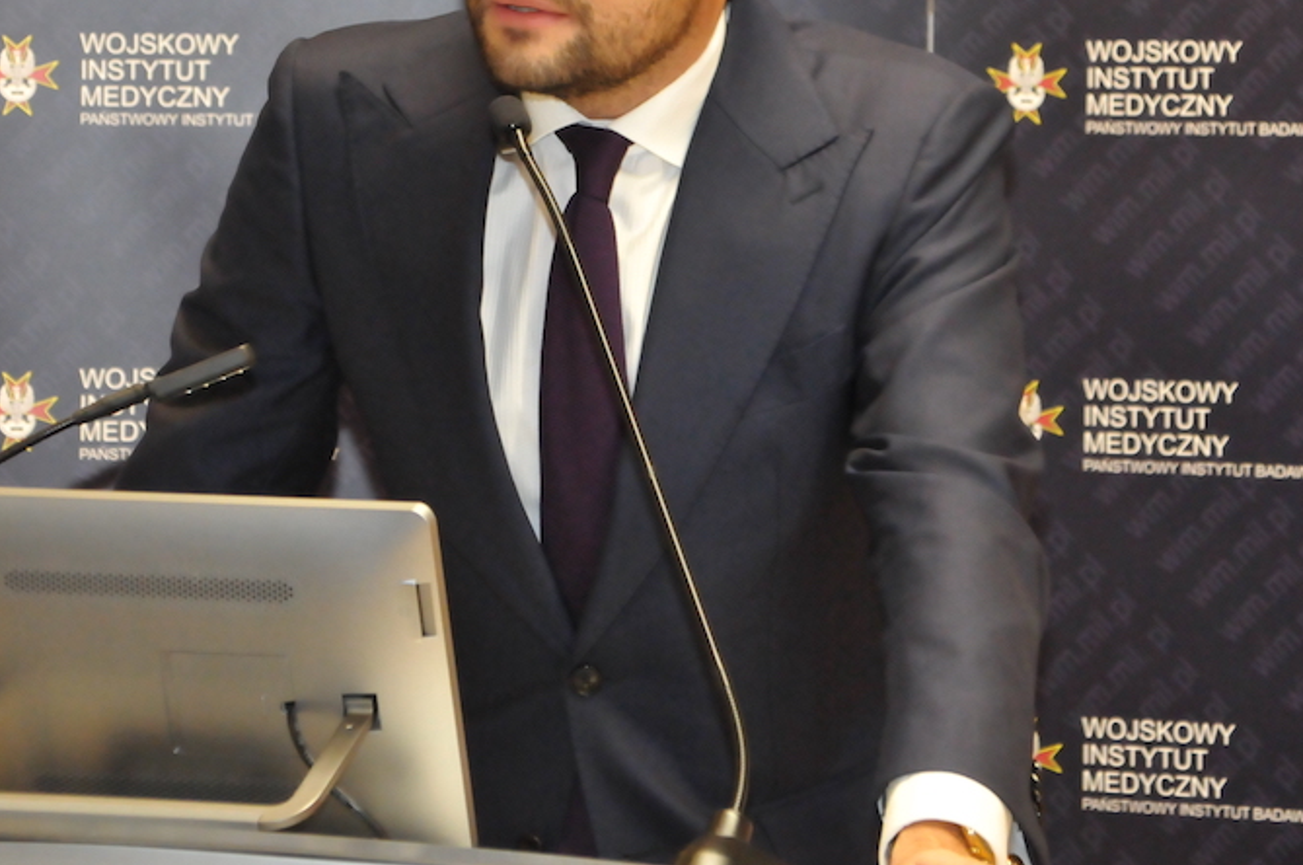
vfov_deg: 6.6
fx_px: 7438
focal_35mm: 206
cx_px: 649
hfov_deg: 10.0
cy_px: 246
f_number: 5.6
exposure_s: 1/60
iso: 2500
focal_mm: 85
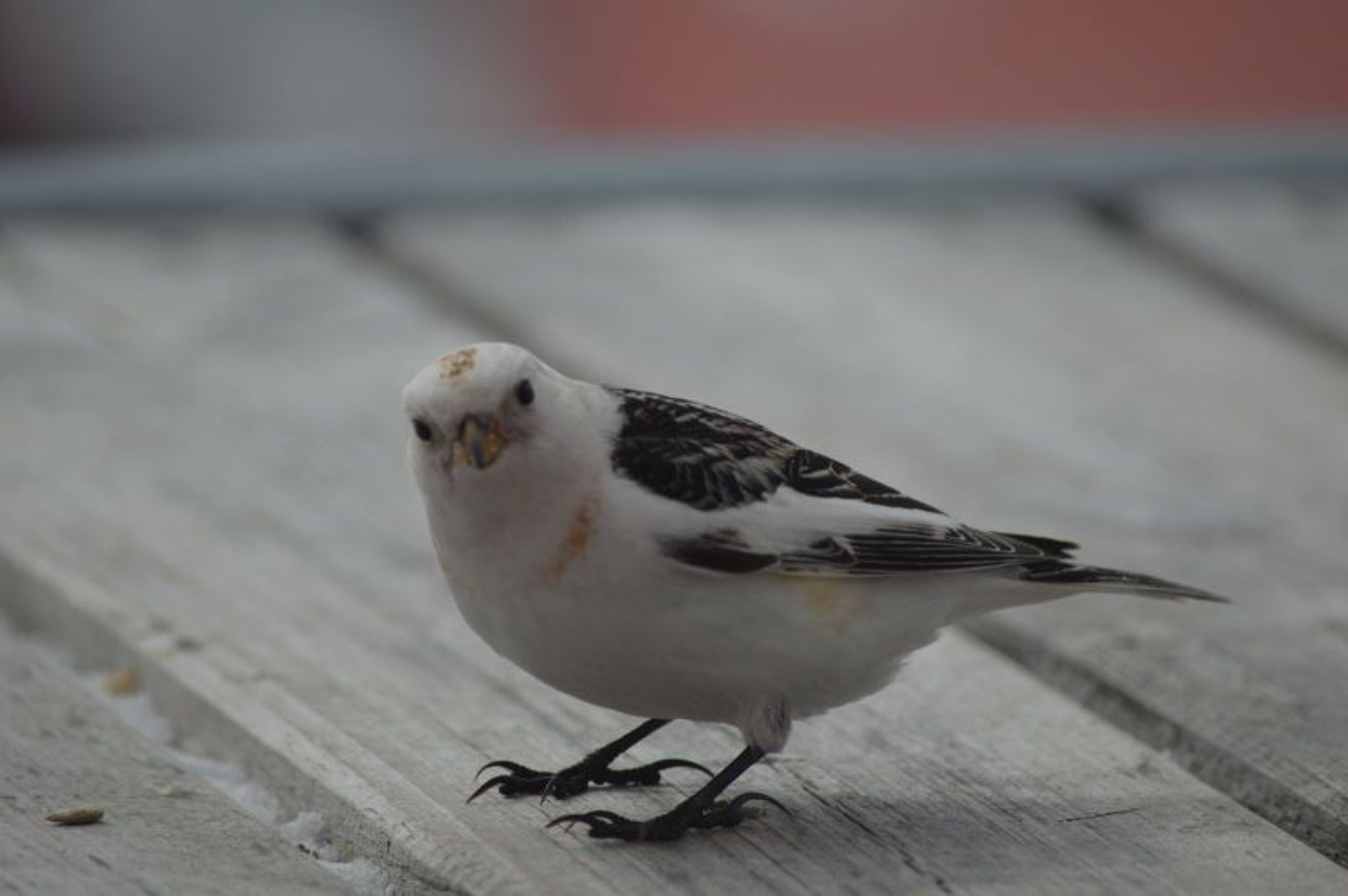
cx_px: 674
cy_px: 448
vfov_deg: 3.0
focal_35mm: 450
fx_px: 16836
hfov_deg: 4.6
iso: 100
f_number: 6.3
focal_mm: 300
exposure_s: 1/640
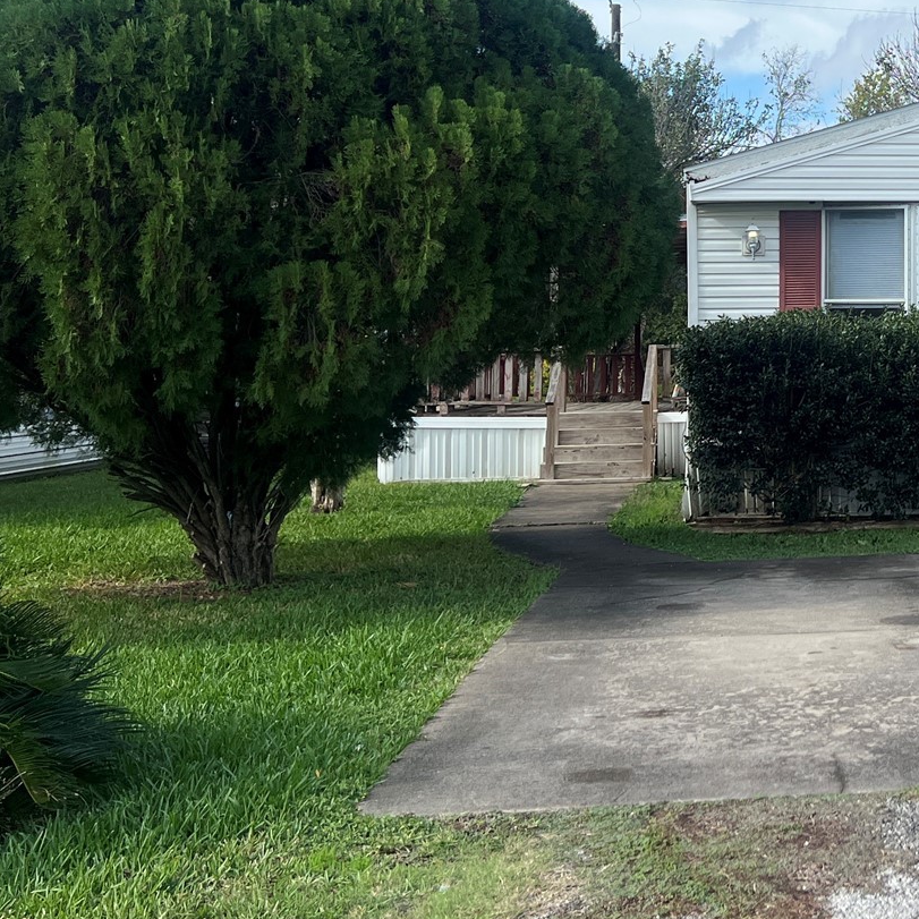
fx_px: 1742
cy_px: 204
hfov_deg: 27.2
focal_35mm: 58
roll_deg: +0.6
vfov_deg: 29.0
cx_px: 995
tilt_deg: +3.9
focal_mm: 5.7
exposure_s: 1/3831
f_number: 1.5
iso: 50
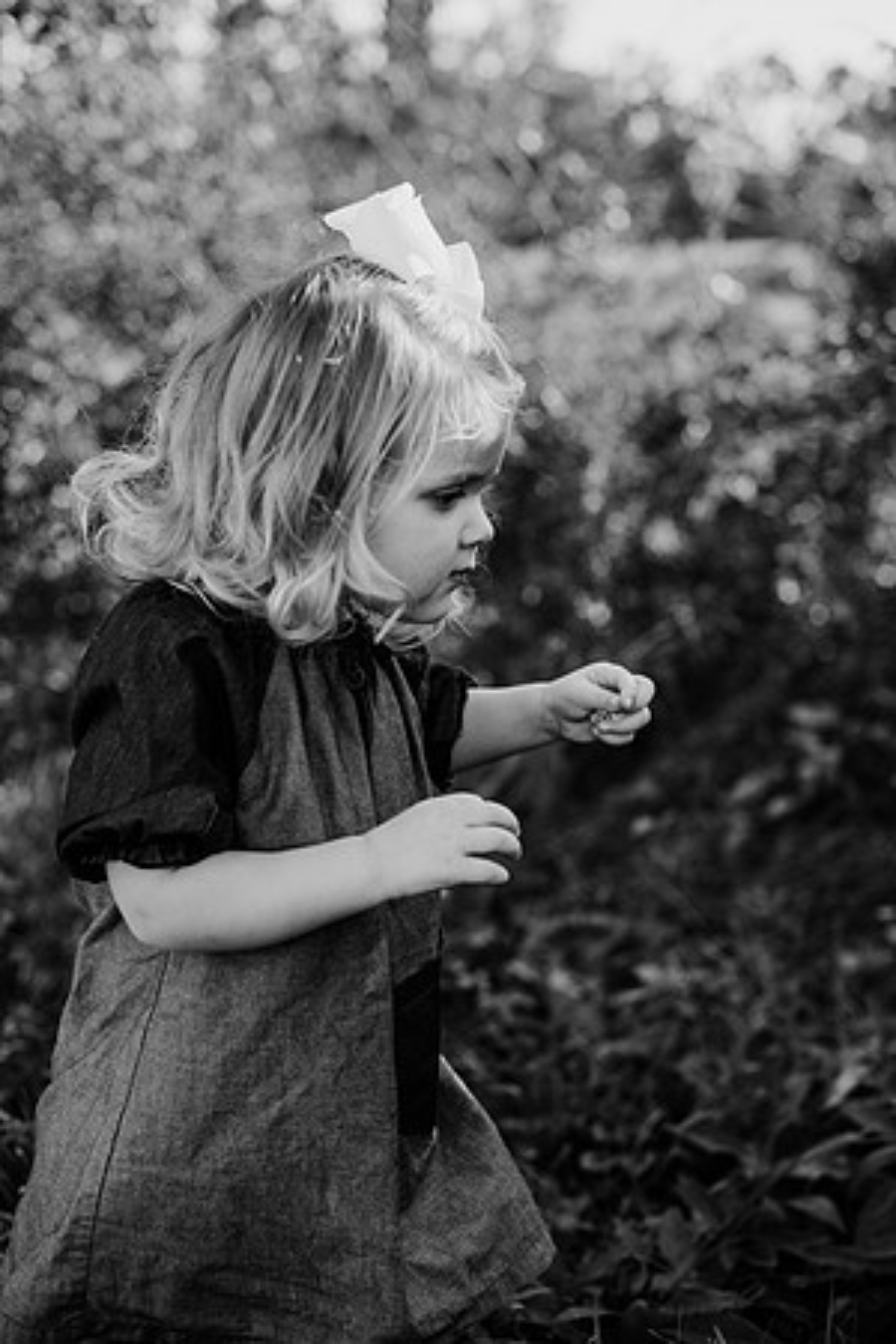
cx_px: 448
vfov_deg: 39.6
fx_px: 1867
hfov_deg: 27.0
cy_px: 672
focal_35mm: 50
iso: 200
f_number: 2.8
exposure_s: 1/800
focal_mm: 50
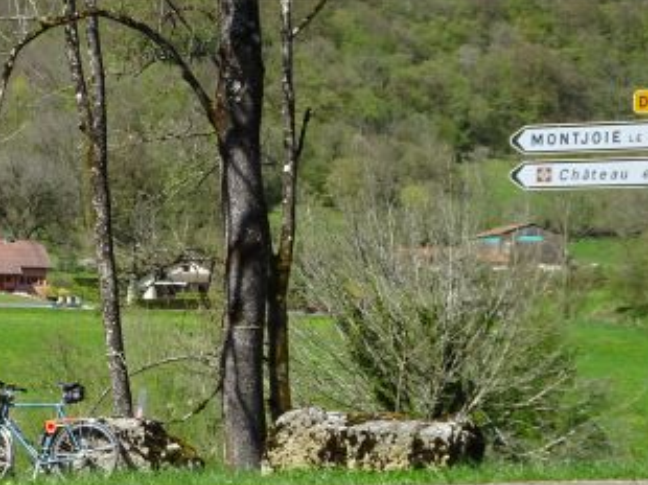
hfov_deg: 17.0
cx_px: -125
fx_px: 2076
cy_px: 370
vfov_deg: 13.3
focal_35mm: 111
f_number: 4
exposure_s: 1/400
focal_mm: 7.3
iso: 80
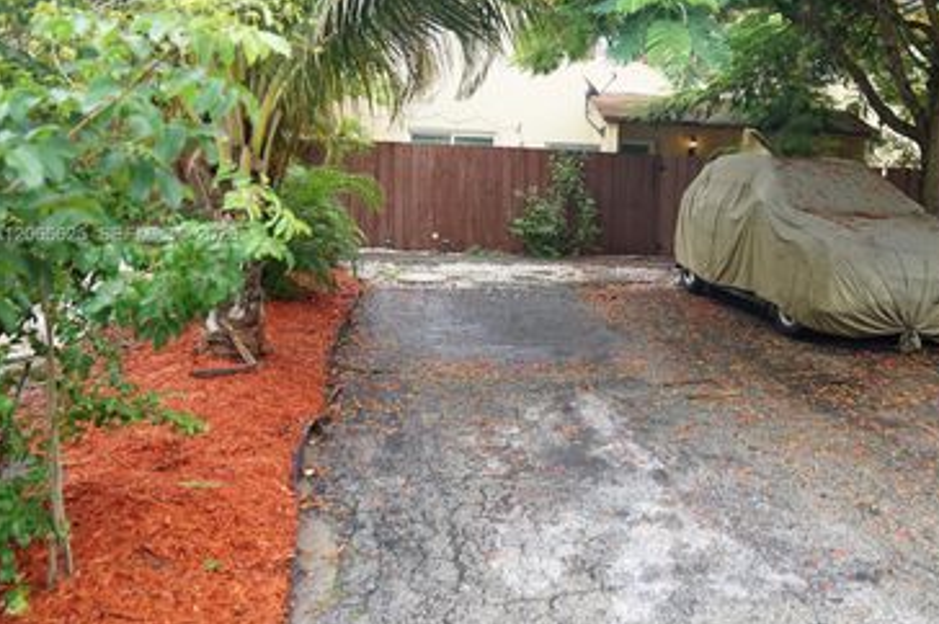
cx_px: 632
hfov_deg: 56.0
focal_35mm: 33
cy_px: 236
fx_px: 860
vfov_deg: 39.6
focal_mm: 24
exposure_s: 1/160
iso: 100
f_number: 2.8
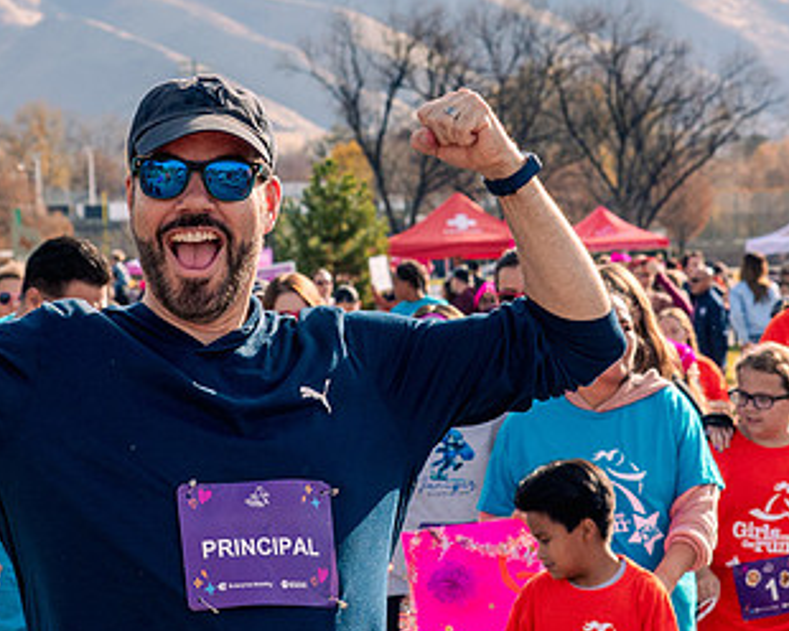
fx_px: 4694
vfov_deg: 7.7
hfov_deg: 9.6
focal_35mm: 201
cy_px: 158
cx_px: 391
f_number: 10
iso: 800
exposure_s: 1/1000
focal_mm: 86
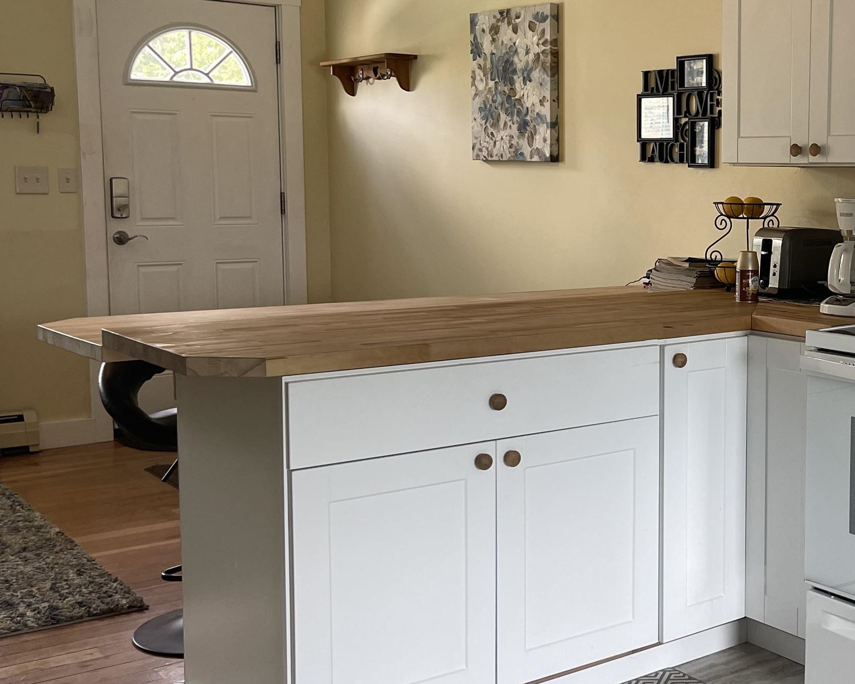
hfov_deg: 36.5
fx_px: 1214
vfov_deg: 31.4
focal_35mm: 48
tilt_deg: -6.3
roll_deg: -1.2
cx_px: 763
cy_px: 319
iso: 125
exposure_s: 1/120
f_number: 1.6
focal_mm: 5.1
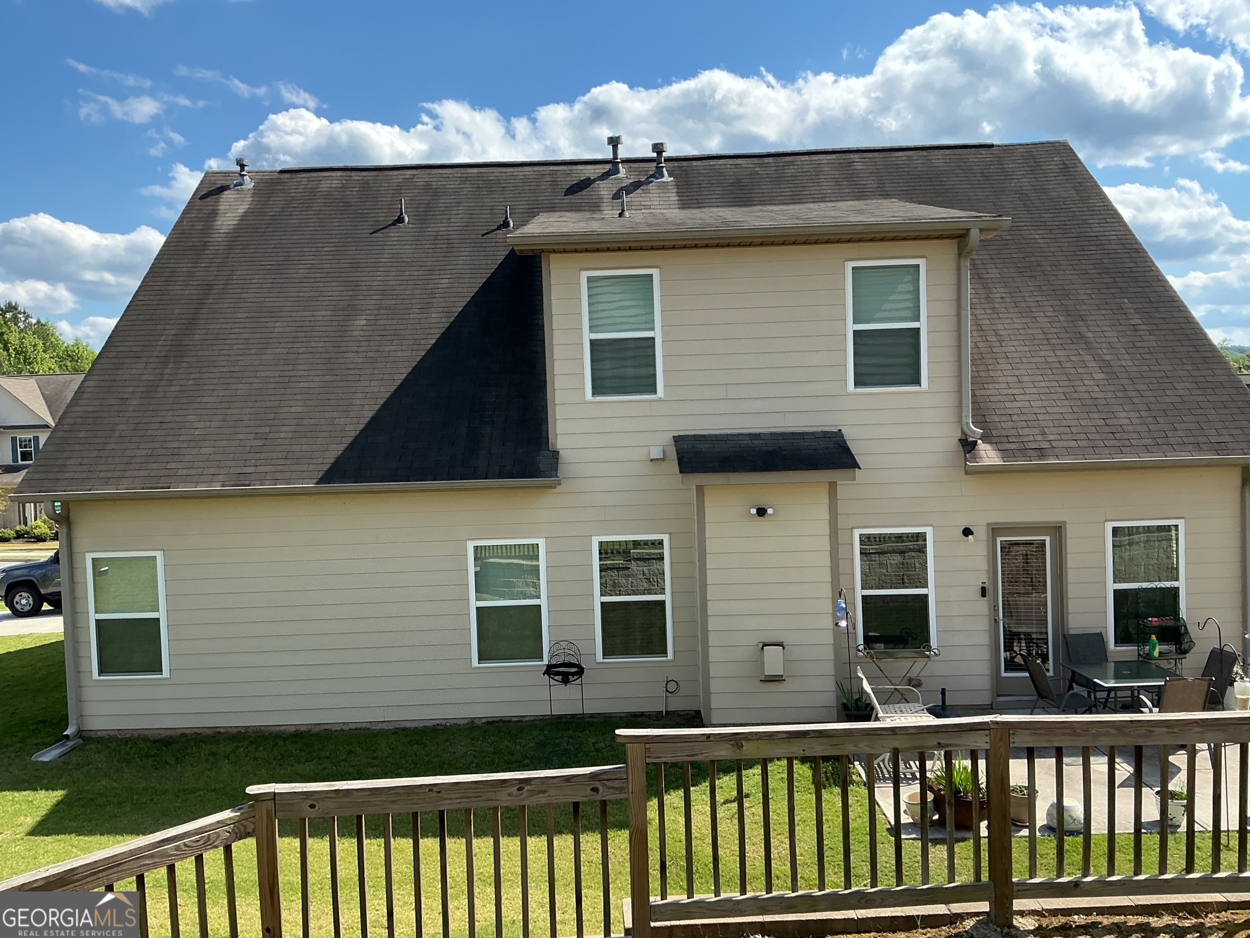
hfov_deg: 61.7
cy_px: 469
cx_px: 625
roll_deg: +0.7
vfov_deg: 48.2
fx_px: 1047
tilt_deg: -7.0
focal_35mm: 29
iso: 25
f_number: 1.8
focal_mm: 3
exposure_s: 1/869
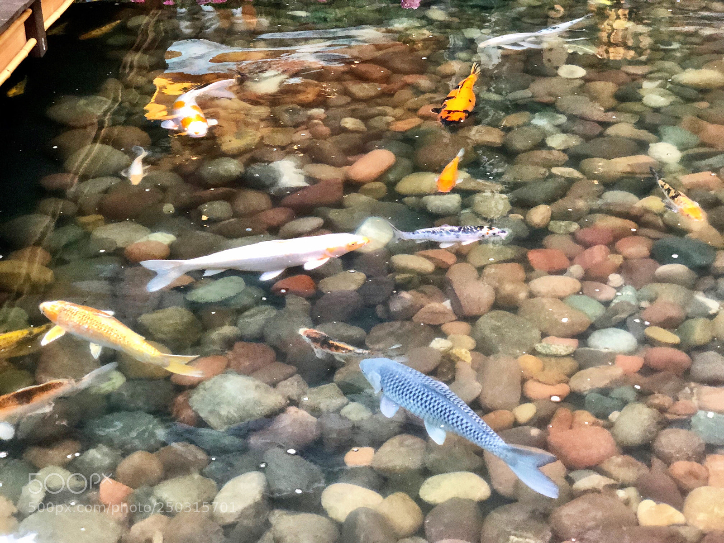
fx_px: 1192
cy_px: 272
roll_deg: +2.1
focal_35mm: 57
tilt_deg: -28.2
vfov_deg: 25.7
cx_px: 362
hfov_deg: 33.8
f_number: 2.8
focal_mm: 6.6
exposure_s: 1/60
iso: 1000
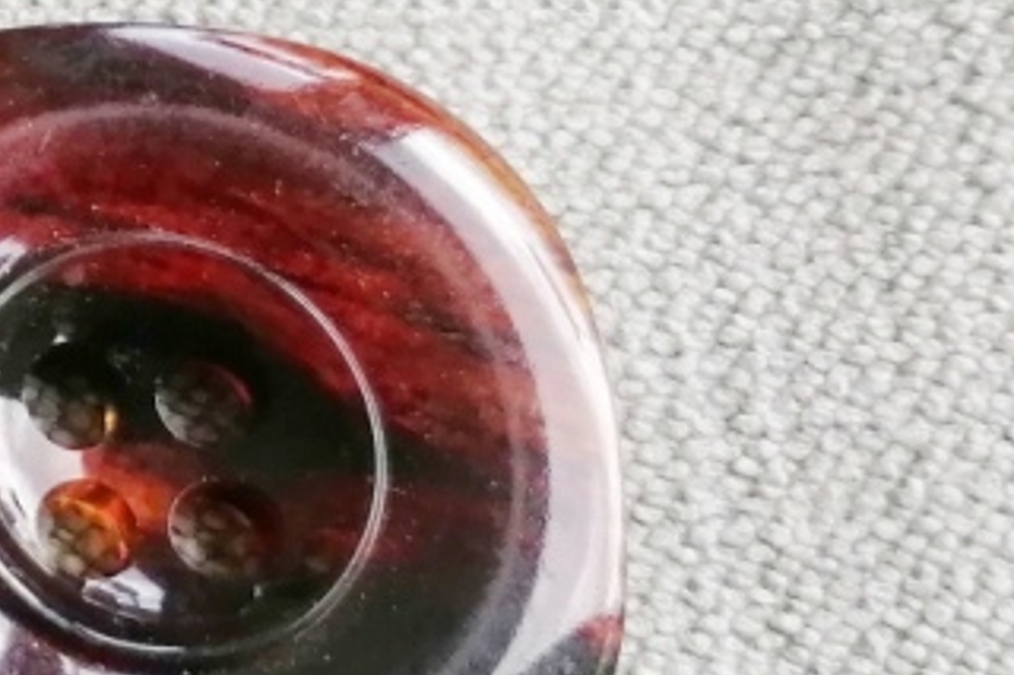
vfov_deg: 15.1
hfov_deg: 19.4
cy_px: 235
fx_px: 2534
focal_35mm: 90
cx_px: -551
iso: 64
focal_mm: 4.75
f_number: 1.8
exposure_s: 1/100
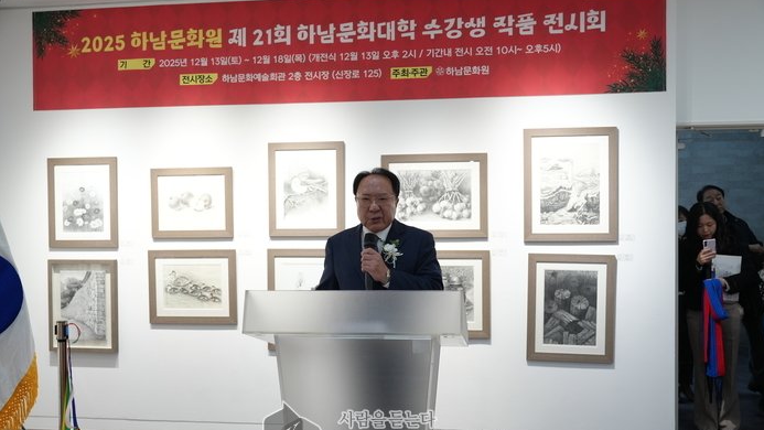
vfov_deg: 32.8
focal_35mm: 36
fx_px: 729
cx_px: 385
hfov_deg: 55.3
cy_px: 228
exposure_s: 1/160
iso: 800
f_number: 4
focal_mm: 34
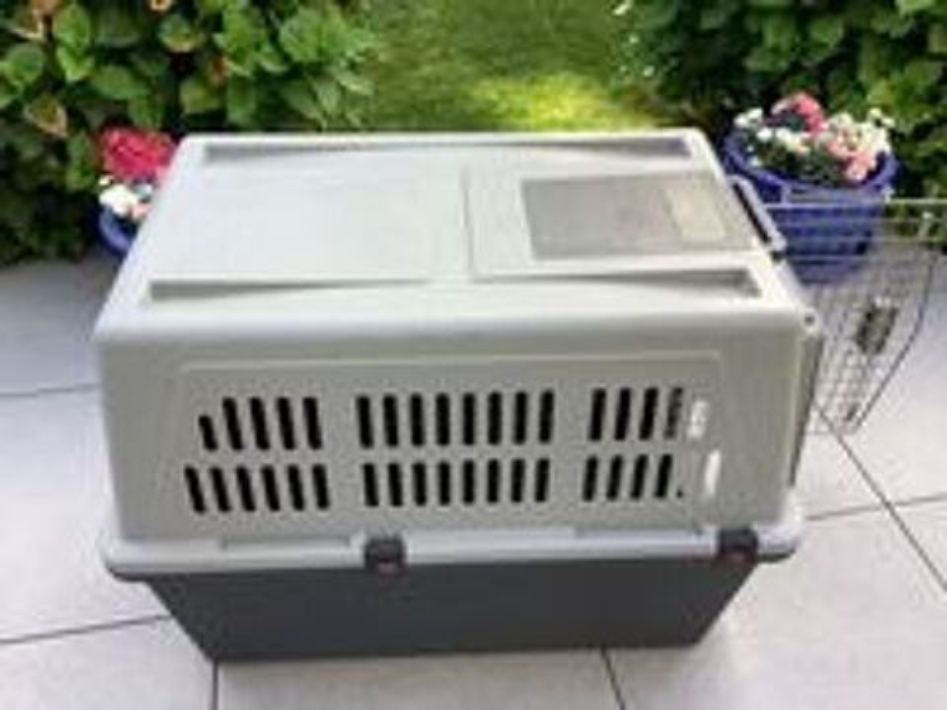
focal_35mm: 31
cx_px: 474
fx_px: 848
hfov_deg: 58.4
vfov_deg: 45.4
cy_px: 355
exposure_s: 1/120
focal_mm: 3.3
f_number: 2.4
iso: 25
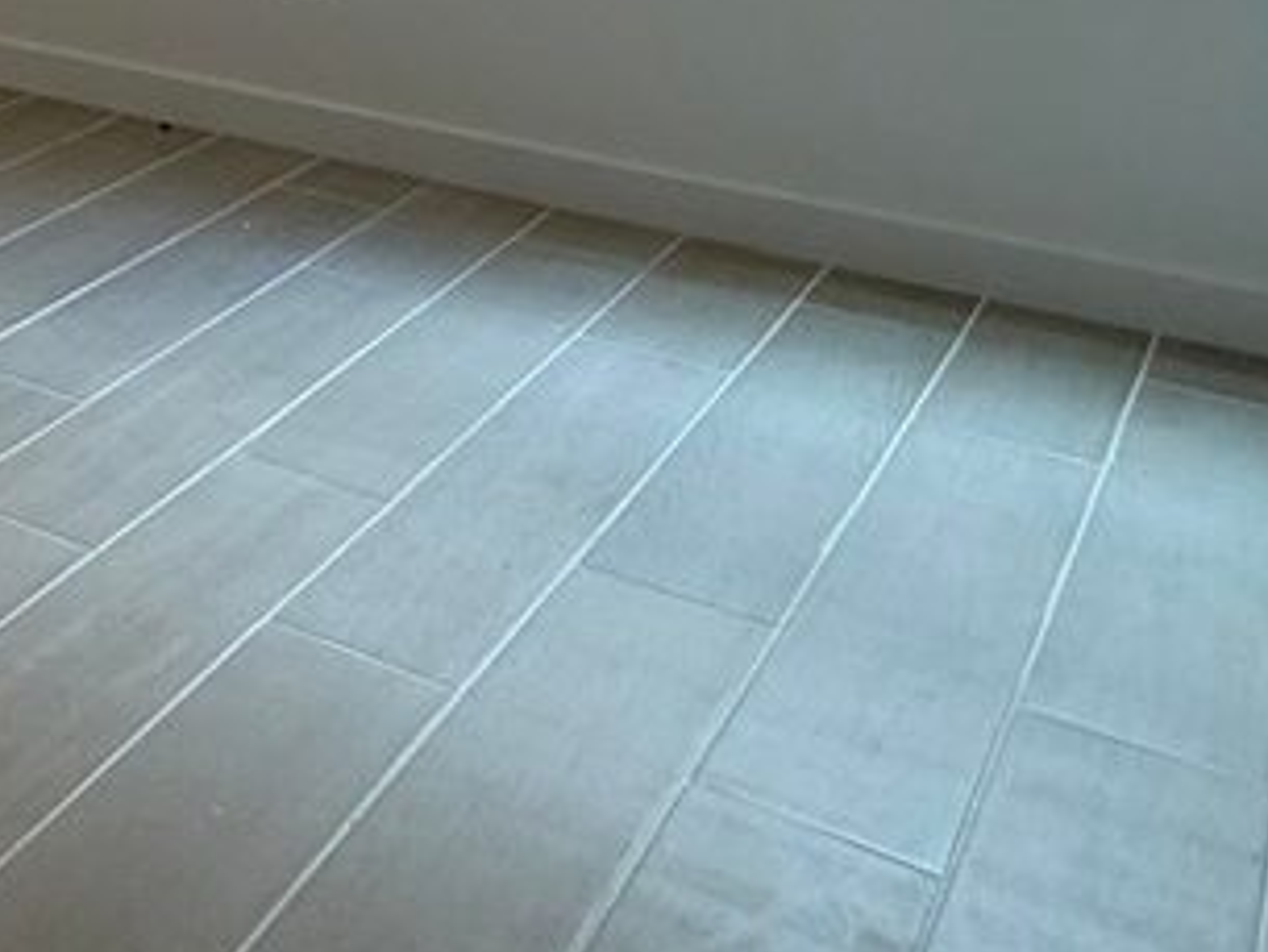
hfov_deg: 28.2
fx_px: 2015
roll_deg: -0.3
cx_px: -416
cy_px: -420
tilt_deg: +0.8
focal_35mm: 55
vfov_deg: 22.5
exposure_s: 1/120
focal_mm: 2.22
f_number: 2.2
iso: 80
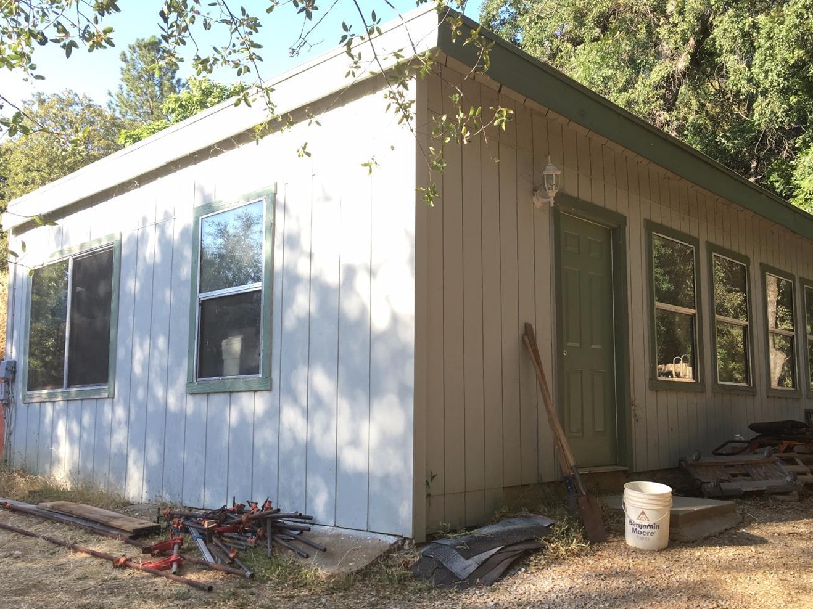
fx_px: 775
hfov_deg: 55.3
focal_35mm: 33
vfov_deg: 42.9
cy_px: 330
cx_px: 445
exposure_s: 1/185
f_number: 2.2
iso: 25
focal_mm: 4.15
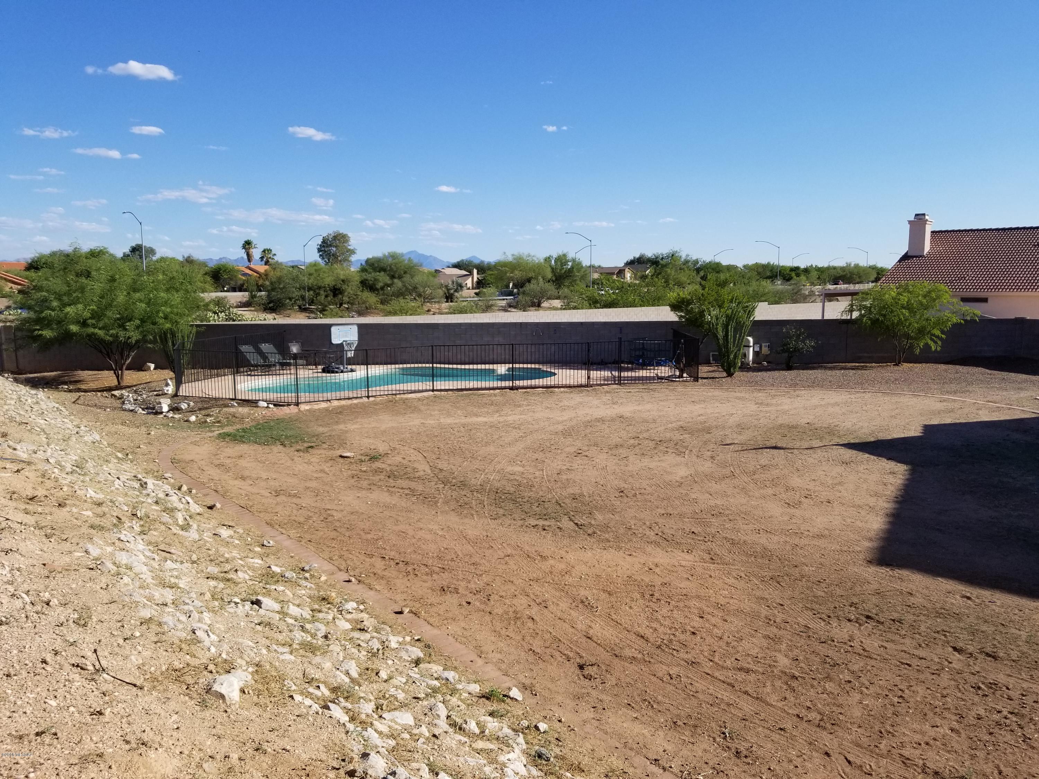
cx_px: 520
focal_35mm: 26
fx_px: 780
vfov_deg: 53.1
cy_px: 390
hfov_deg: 67.3
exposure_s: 1/2648
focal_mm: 4.3
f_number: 1.7
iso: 50
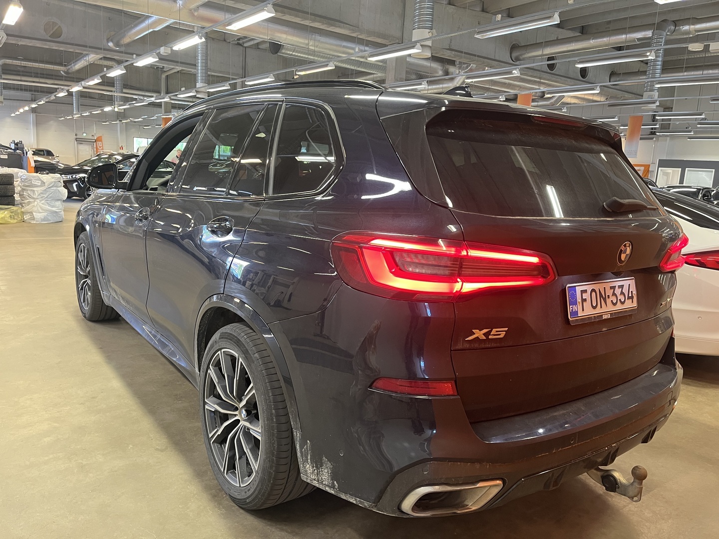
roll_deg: -3.6
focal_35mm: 26
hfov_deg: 67.3
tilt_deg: -10.9
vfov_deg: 53.1
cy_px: 270
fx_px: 540
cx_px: 360
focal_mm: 5.1
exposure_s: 1/50
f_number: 1.6
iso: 250
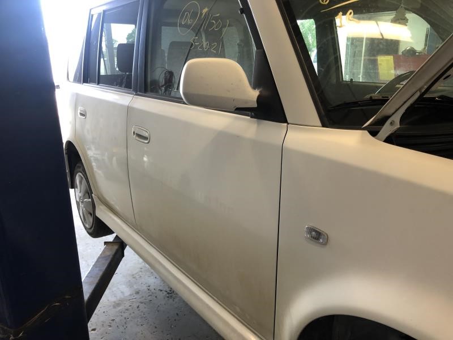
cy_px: 170
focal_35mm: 28
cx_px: 226
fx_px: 366
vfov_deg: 49.7
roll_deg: -1.3
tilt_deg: -15.6
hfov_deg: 63.4
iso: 40
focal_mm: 3.99
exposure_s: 1/20
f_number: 1.8
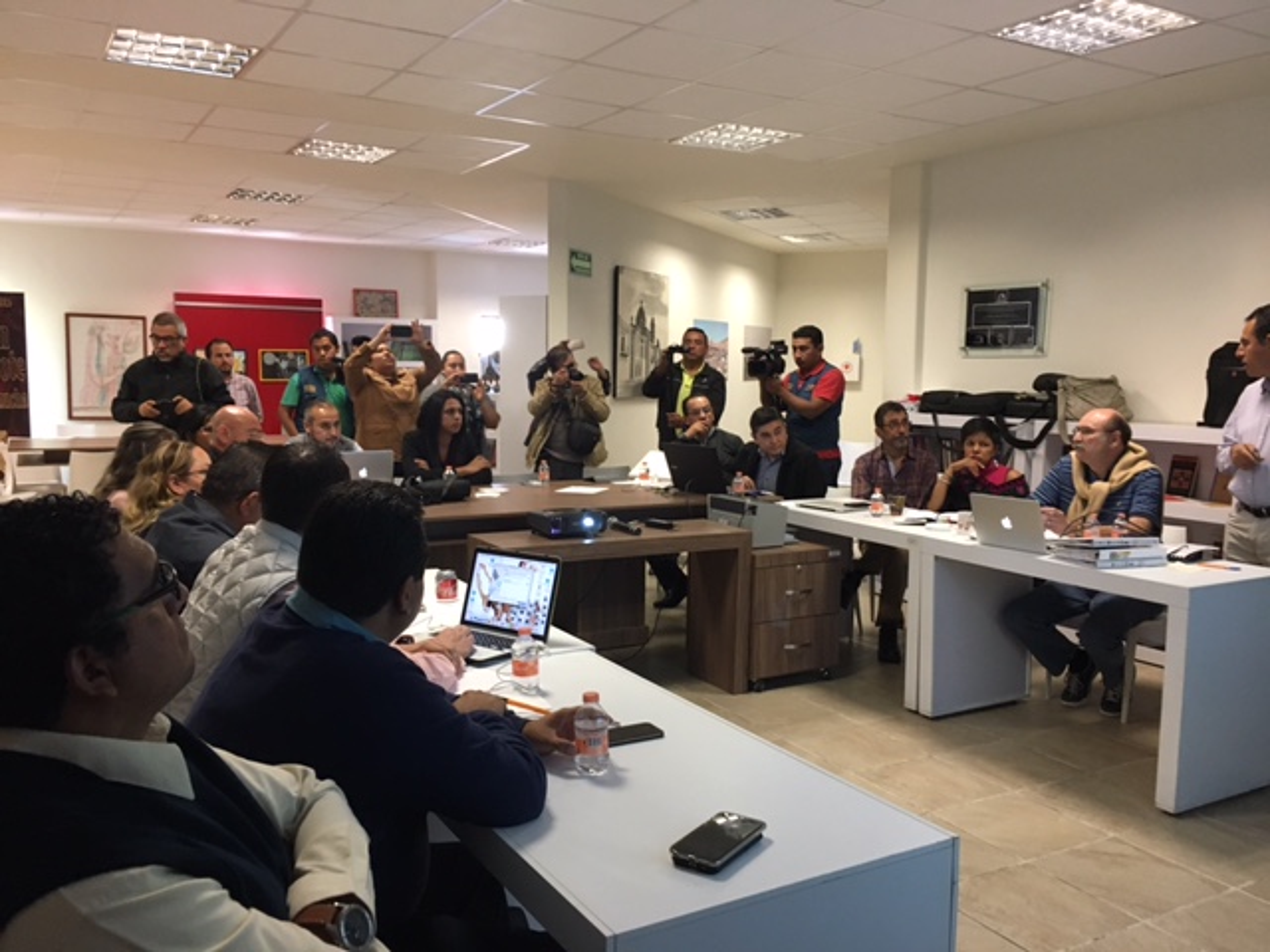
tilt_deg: -5.9
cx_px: 635
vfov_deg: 48.2
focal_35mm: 29
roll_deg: -1.2
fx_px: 1064
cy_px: 476
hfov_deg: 61.7
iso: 125
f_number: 2.2
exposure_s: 1/30
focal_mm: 4.15
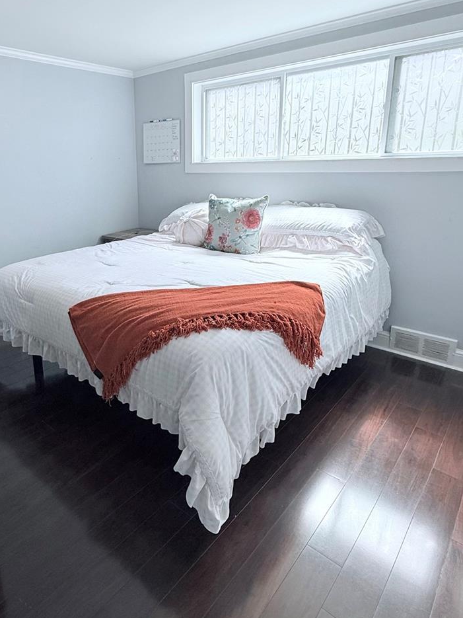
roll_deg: +1.5
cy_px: 266
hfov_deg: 57.7
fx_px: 410
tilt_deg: -13.5
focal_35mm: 23
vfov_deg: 73.6
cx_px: 157
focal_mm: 2.22
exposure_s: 1/197
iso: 64
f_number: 2.2
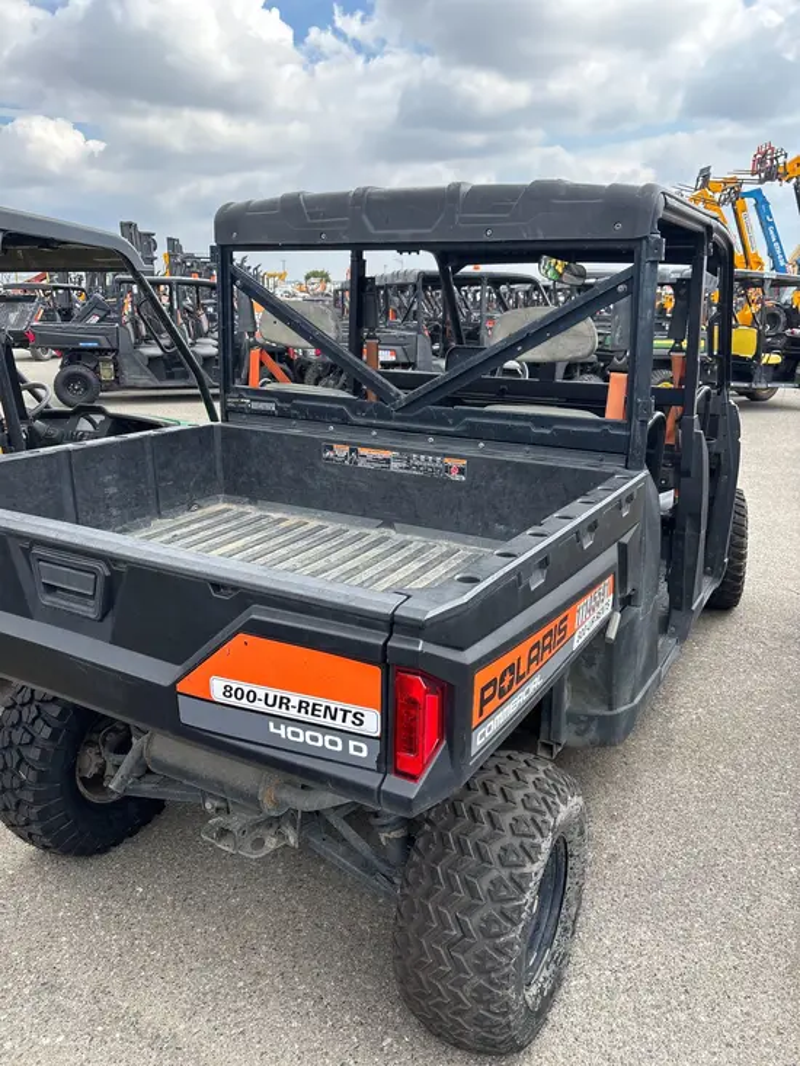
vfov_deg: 67.3
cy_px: 533
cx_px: 400
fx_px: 801
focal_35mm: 26
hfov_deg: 53.1
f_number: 1.6
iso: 50
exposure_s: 1/1007
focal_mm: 5.96
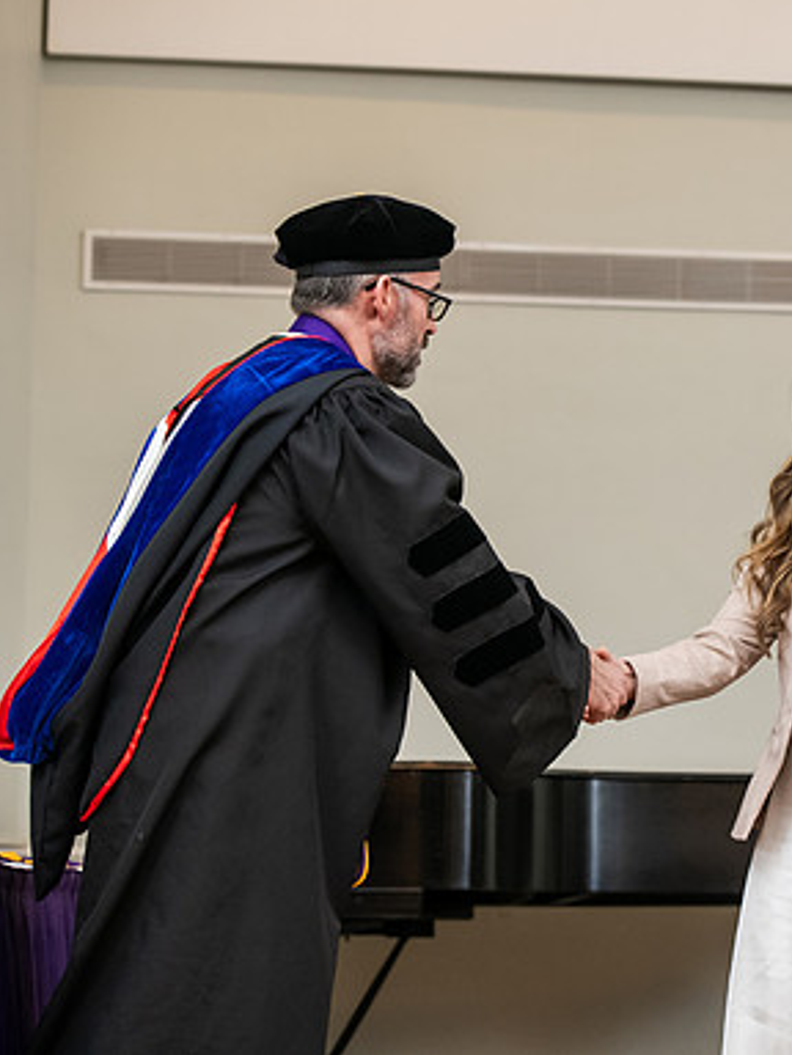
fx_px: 3630
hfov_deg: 12.3
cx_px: 776
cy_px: 526
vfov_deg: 16.6
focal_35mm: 119
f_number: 4.5
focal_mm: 82
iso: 1600
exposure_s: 1/200
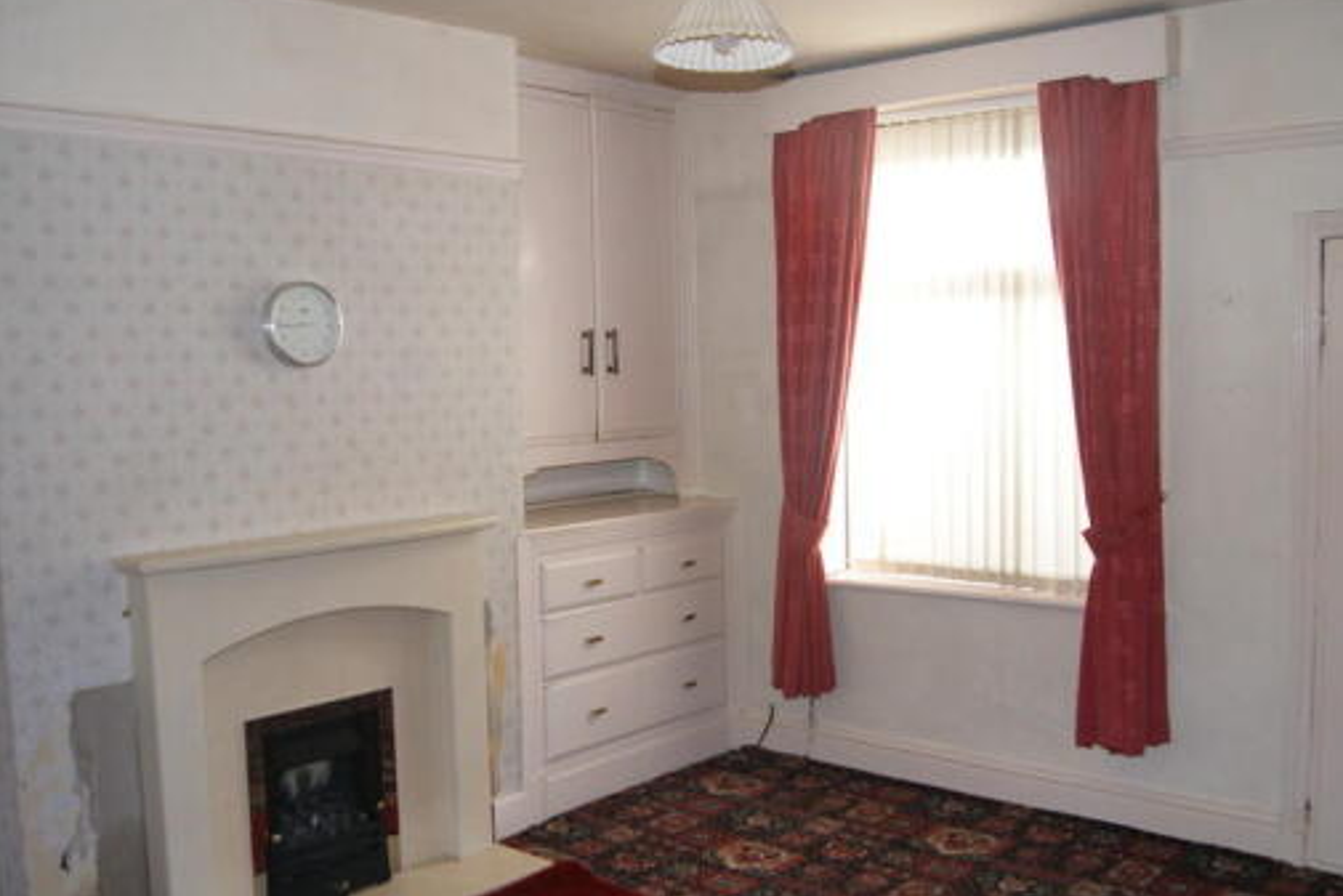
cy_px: 480
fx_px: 1306
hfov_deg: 54.3
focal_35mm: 35
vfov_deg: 37.9
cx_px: 738
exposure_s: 1/160
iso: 400
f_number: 4
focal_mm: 18
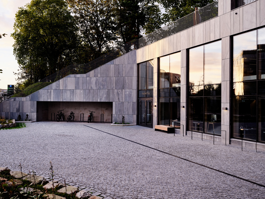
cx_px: 132
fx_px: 276
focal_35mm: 36
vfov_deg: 39.7
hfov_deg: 51.4
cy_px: 100
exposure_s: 1/160
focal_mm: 45
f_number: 8
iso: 800
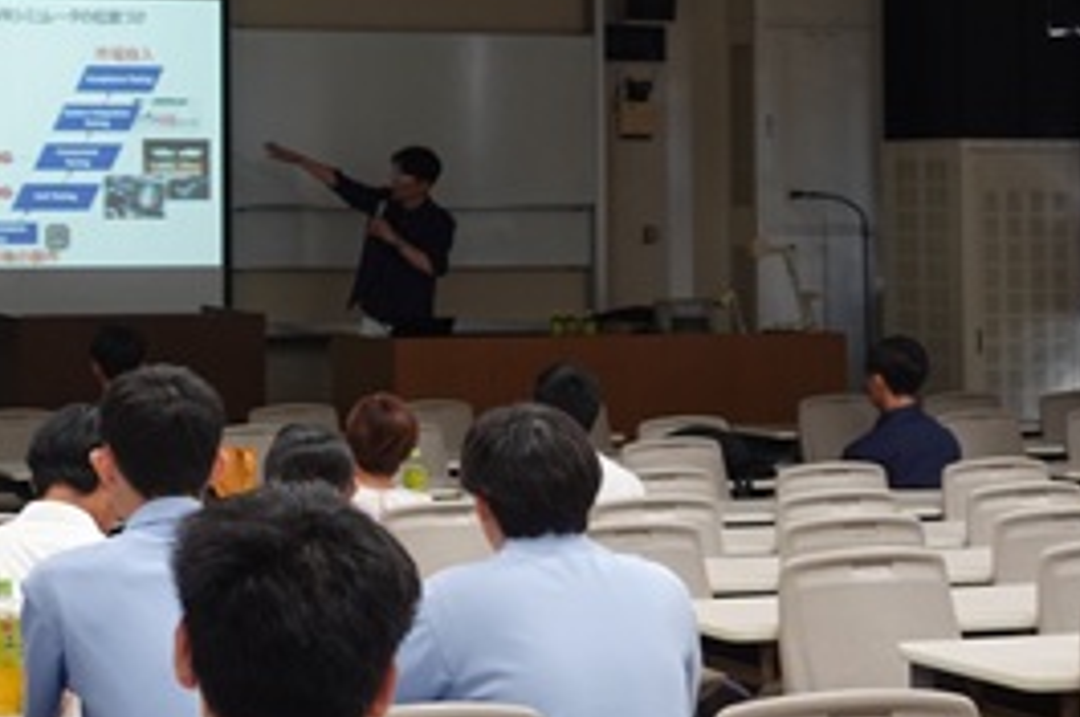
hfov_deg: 20.8
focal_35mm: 93
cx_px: -118
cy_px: 114
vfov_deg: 14.6
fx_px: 2787
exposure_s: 1/50
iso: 320
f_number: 2.8
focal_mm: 15.46
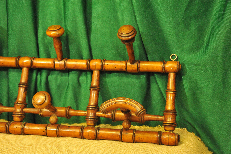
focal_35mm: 66
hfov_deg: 30.5
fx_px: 423
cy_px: 77
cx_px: 116
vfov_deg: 20.6
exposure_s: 1/25
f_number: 11
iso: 6400
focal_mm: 66
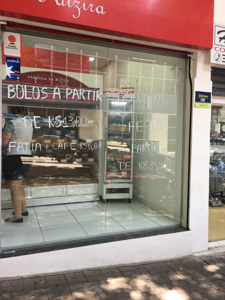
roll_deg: -1.7
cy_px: 150
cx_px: 112
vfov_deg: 61.7
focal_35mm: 29
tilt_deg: -2.6
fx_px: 251
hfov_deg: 48.2
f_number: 2.2
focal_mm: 4.15
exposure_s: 1/120
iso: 40
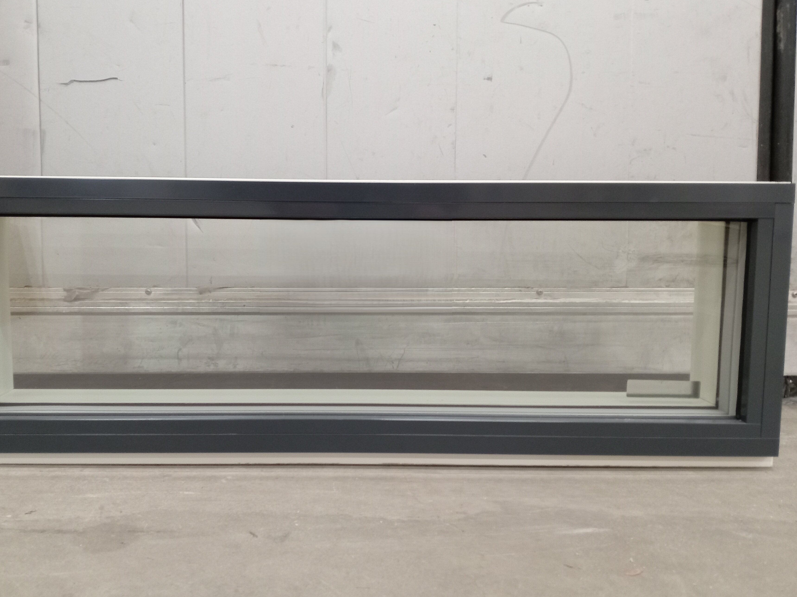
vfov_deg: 44.2
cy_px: 288
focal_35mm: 32
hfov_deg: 56.7
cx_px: 350
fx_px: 737
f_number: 1.8
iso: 1279
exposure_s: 1/20
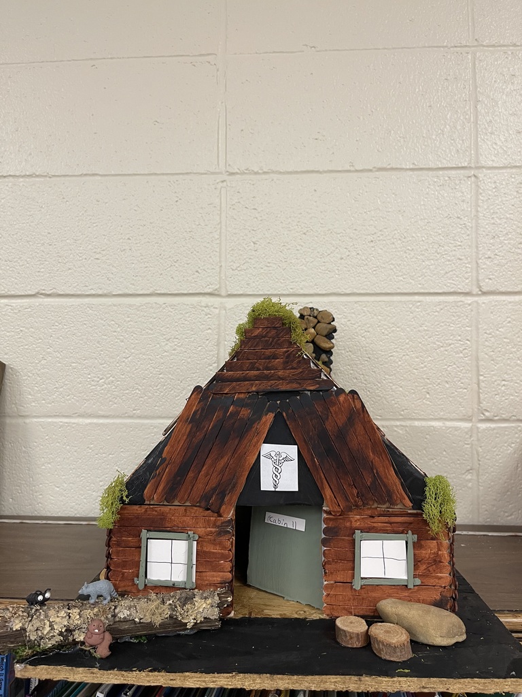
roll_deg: -0.8
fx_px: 503
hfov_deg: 54.9
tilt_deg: +3.1
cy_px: 348
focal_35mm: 25
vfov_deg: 69.4
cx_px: 261
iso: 200
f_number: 1.6
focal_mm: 5.1
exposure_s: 1/60
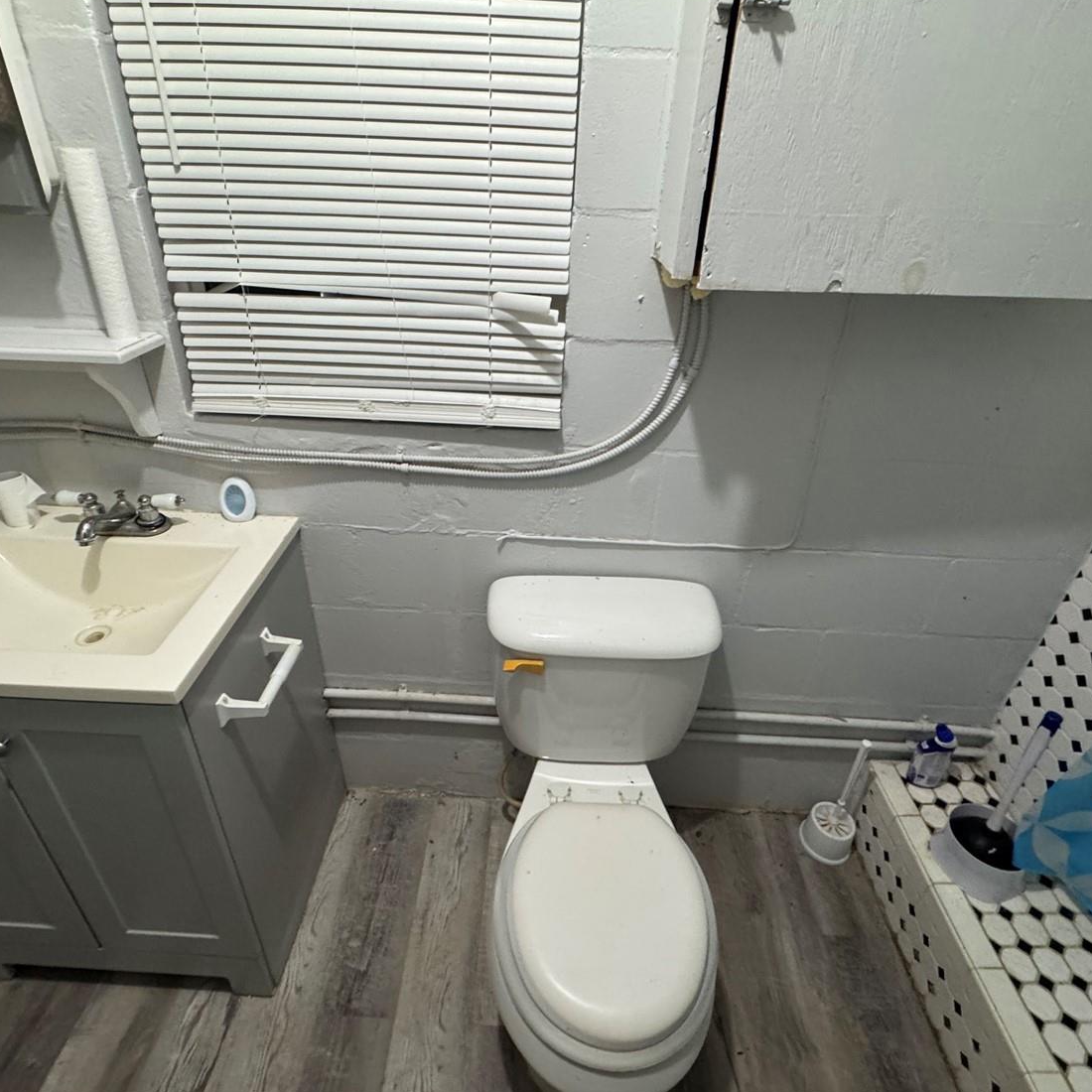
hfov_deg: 80.7
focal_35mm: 18
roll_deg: -3.7
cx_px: 534
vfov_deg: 80.6
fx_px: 642
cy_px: 502
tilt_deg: -28.9
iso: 400
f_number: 2.2
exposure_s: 1/60
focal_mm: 2.22
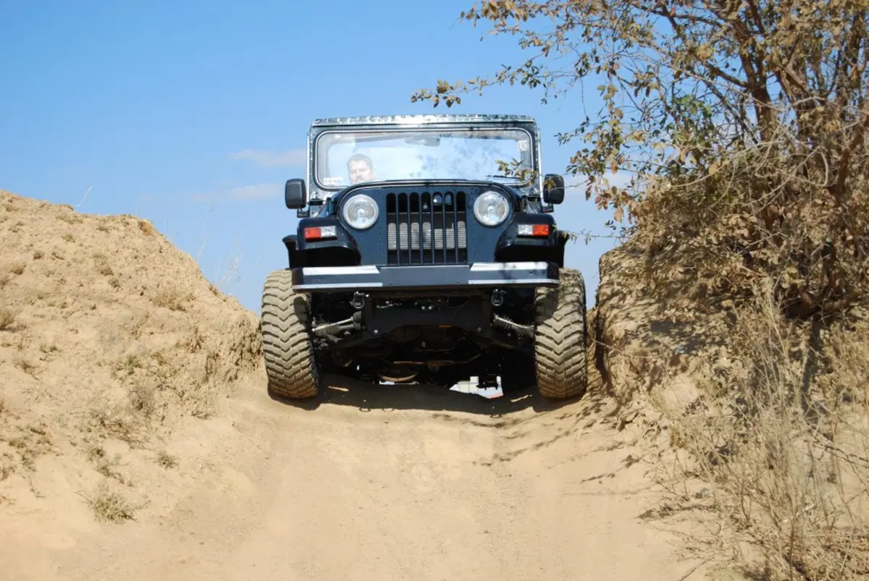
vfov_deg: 16.6
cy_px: 290
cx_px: 434
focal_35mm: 82
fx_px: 1994
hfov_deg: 24.6
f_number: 5.6
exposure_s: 1/640
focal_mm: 55
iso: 200
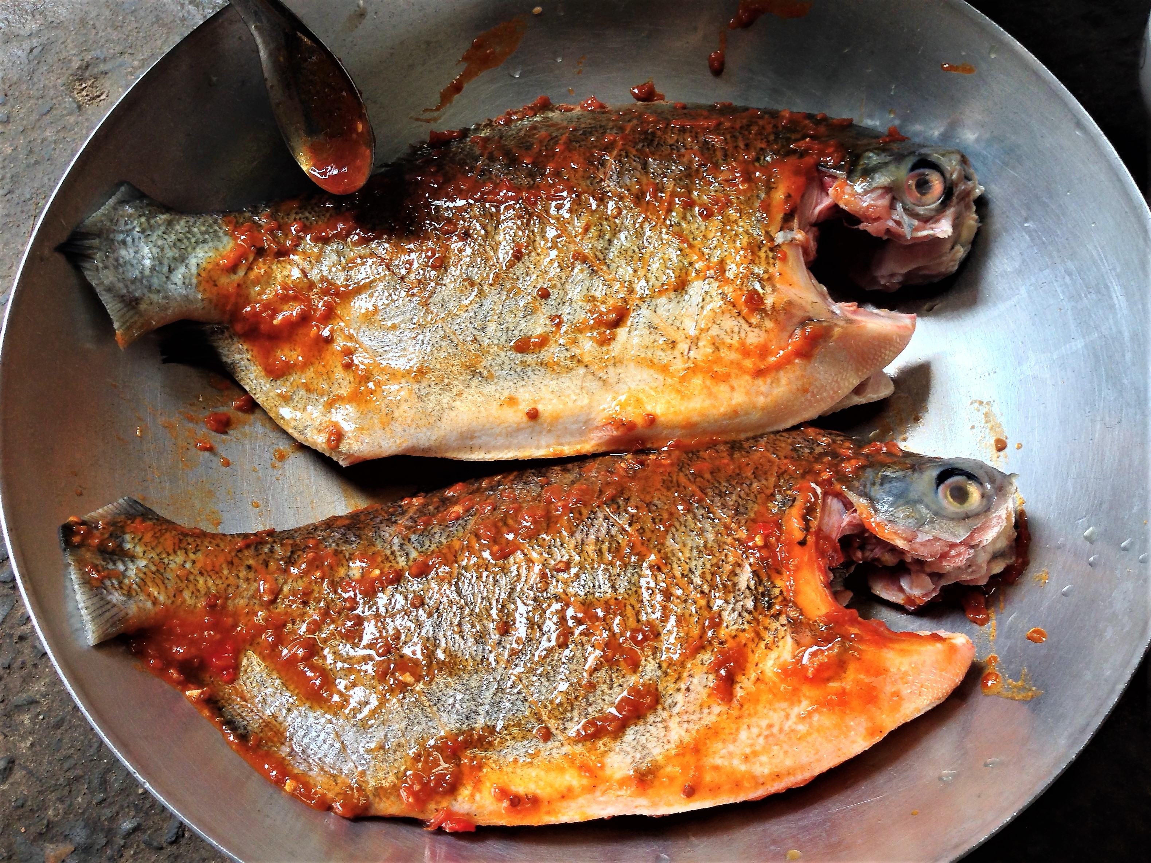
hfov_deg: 55.4
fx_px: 1097
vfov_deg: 42.9
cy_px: 432
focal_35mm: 33
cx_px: 576
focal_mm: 4.12
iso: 50
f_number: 2.4
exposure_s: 1/120
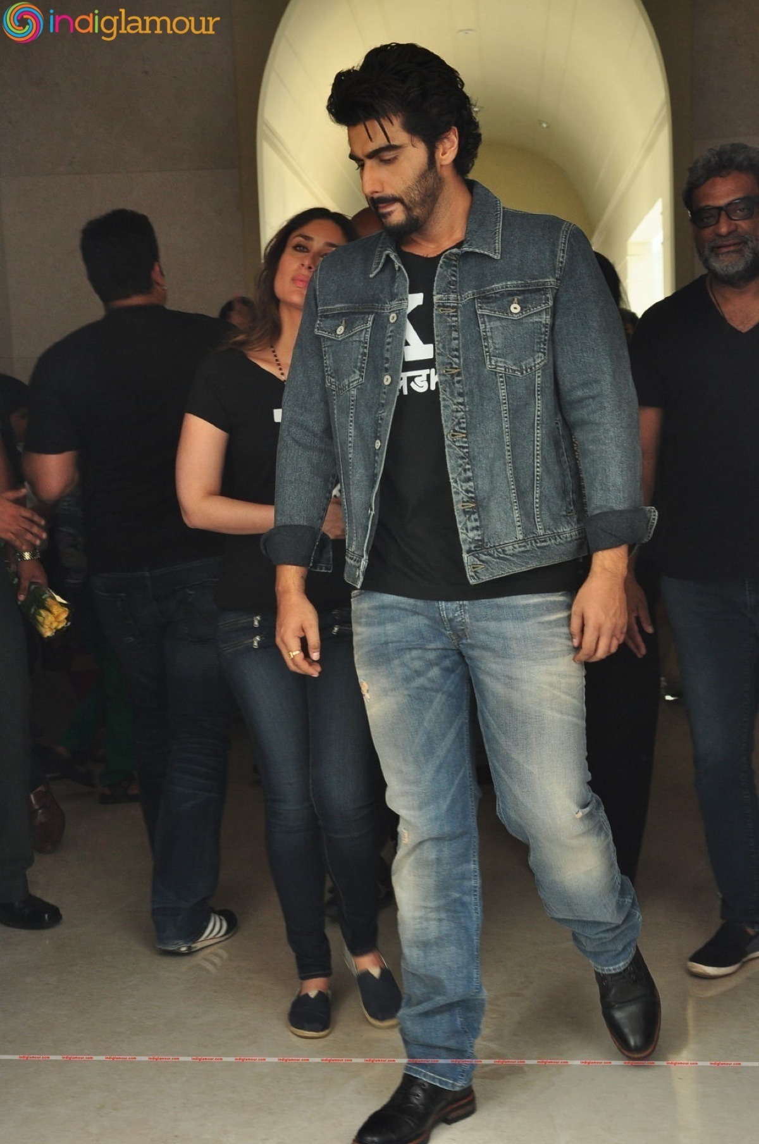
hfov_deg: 22.6
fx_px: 1903
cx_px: 380
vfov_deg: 33.4
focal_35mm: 60
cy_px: 572
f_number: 6.3
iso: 500
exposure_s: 1/125
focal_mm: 40
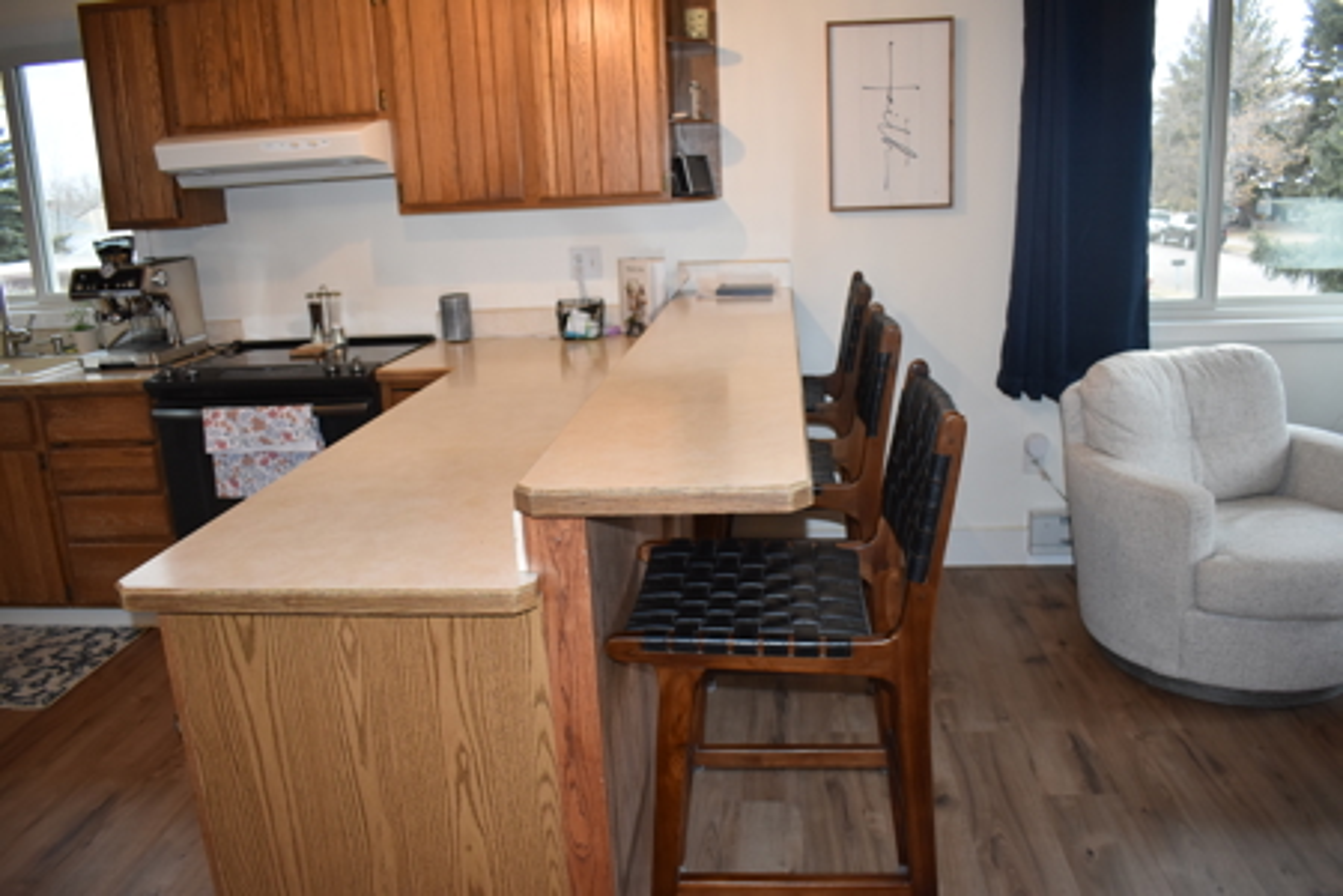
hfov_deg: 67.4
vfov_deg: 47.9
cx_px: 672
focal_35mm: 27
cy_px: 448
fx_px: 1007
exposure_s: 1/80
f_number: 4
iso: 800
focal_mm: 18
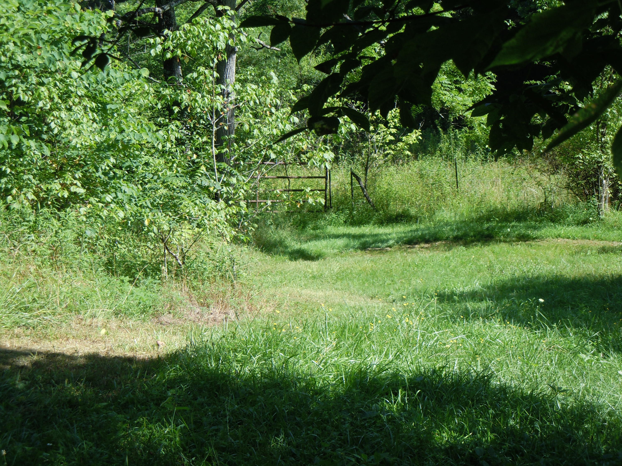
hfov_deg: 25.3
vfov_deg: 19.1
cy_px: 233
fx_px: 1384
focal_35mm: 77
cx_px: 311
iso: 100
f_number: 4.3
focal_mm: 13.9
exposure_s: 1/250
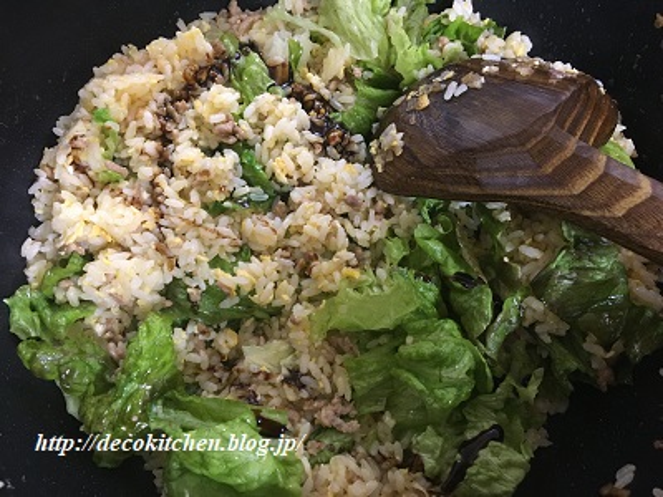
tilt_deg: -66.9
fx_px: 555
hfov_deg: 61.7
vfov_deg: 48.2
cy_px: 248
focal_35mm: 29
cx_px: 332
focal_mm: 4.15
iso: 200
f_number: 2.2
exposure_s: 1/17
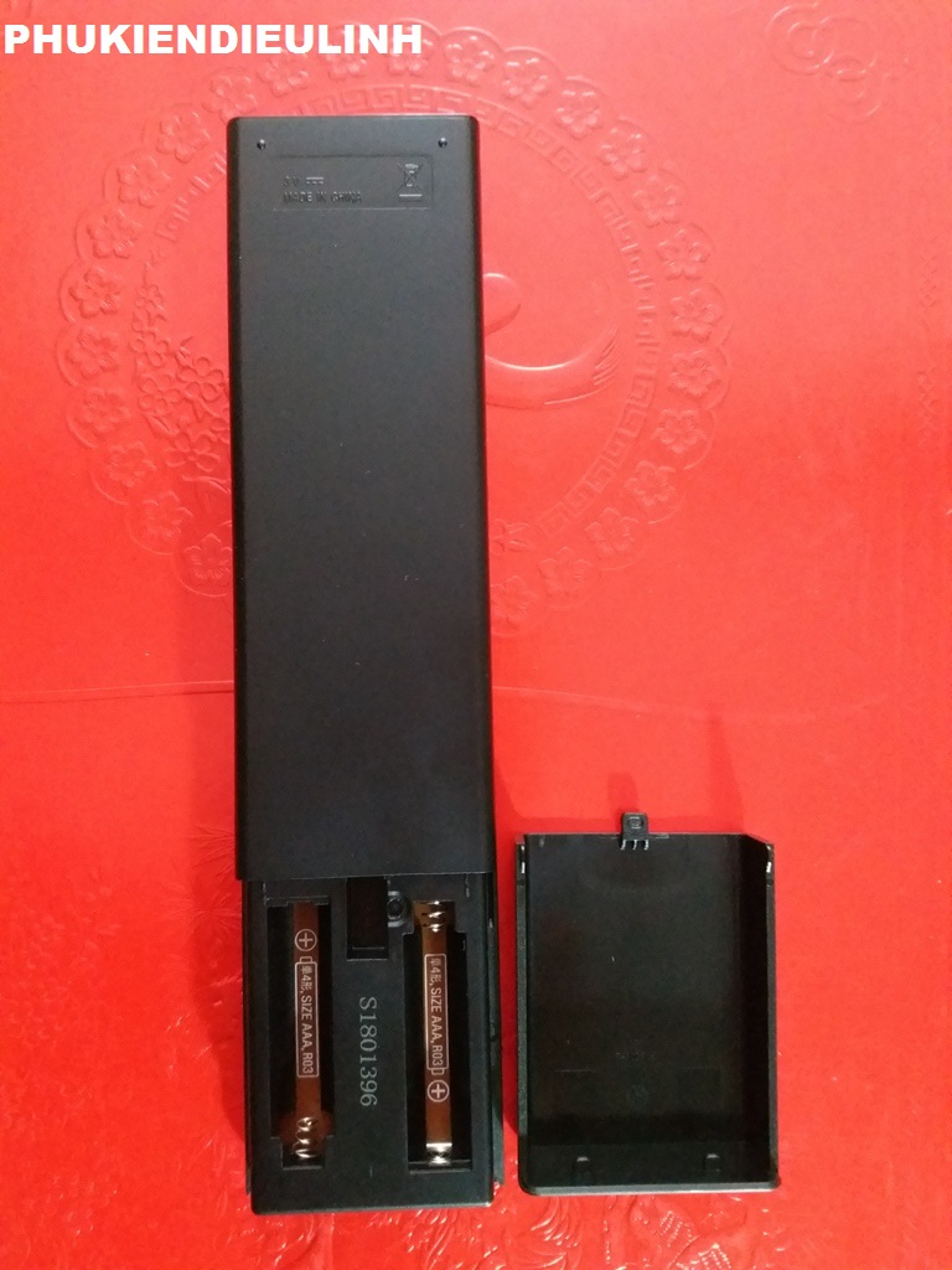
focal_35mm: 27
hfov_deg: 51.4
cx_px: 476
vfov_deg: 65.3
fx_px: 990
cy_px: 635
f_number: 1.9
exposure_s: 1/9
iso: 640
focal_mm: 3.7
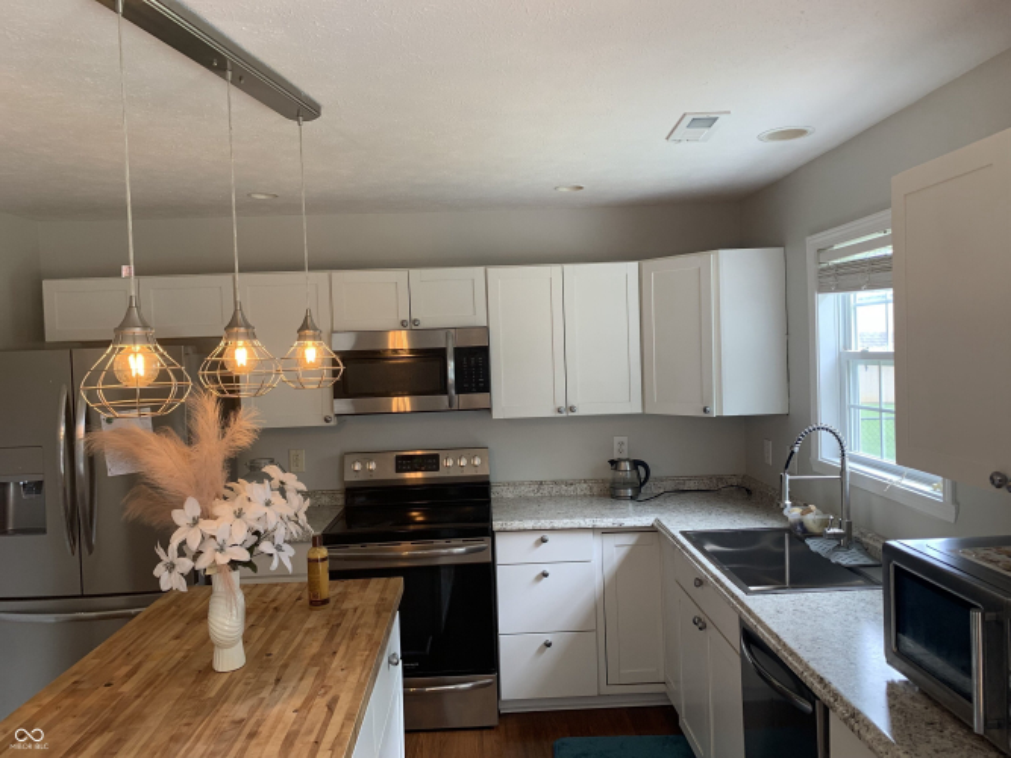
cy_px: 379
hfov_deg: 67.3
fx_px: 759
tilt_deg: -3.0
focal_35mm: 26
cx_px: 506
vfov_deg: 53.0
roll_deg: +1.4
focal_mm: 4.25
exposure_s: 1/110
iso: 100
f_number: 1.8
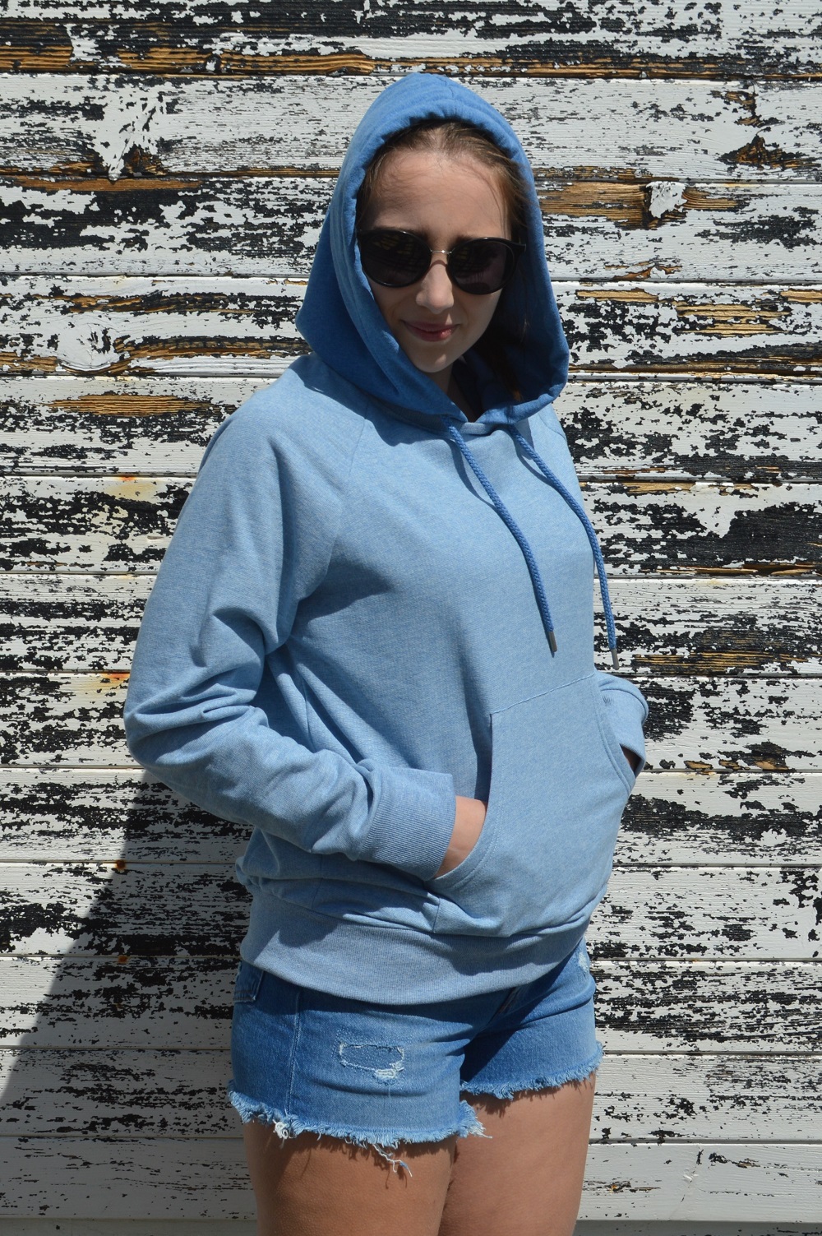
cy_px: 618
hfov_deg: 30.8
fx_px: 1492
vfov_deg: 45.0
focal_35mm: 44
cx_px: 411
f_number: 9
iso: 100
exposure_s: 1/320
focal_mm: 29
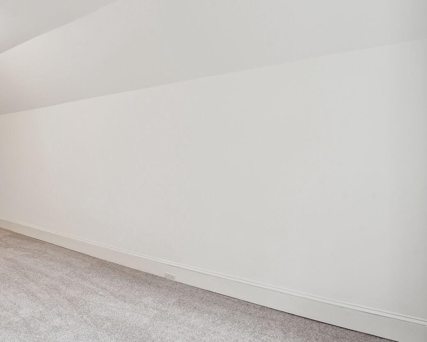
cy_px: 171
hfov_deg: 61.8
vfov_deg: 56.8
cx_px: 79
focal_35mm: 25
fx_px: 316
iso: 400
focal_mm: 16
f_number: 8
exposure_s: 1/6
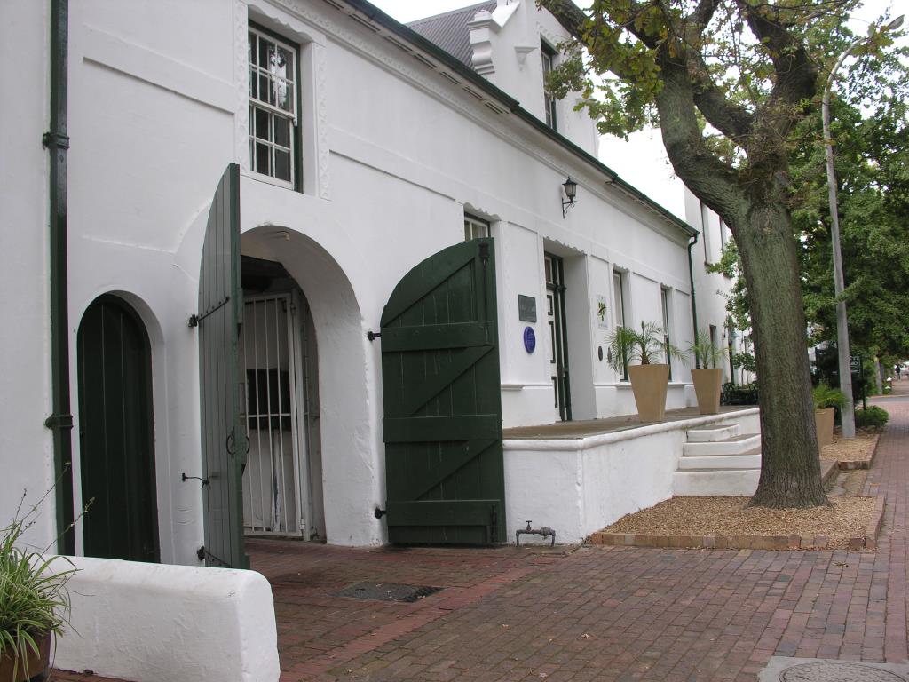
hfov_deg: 52.6
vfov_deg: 40.7
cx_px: 454
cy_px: 341
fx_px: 919
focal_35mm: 35
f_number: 4
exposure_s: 1/108
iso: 50
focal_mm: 8.9
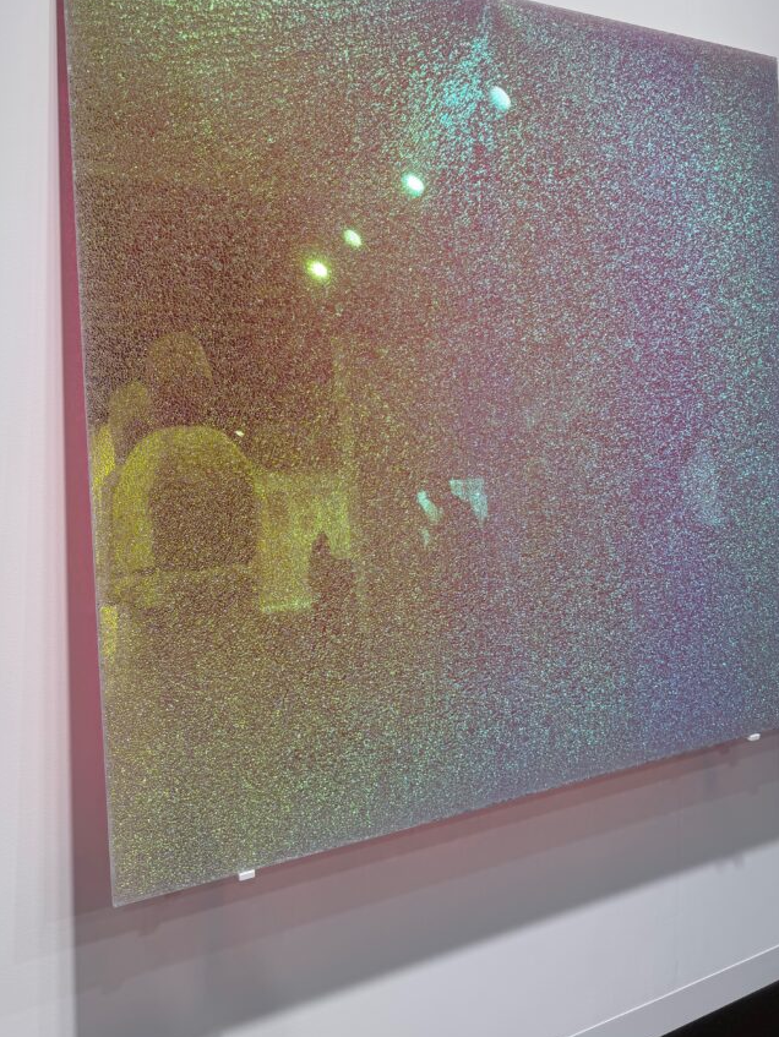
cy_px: 455
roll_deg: -0.4
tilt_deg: -3.6
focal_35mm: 29
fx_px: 869
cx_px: 448
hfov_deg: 48.1
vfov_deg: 61.4
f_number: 1.78
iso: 80
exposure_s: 1/177
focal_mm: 6.76
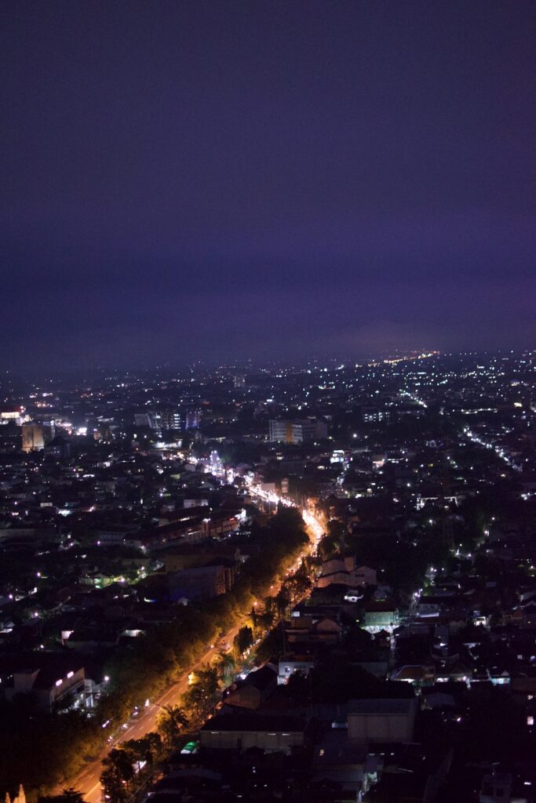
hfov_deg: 25.8
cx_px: 268
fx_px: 1172
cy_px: 402
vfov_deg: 37.8
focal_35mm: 52
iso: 5600
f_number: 1.8
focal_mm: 35
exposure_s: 1/60
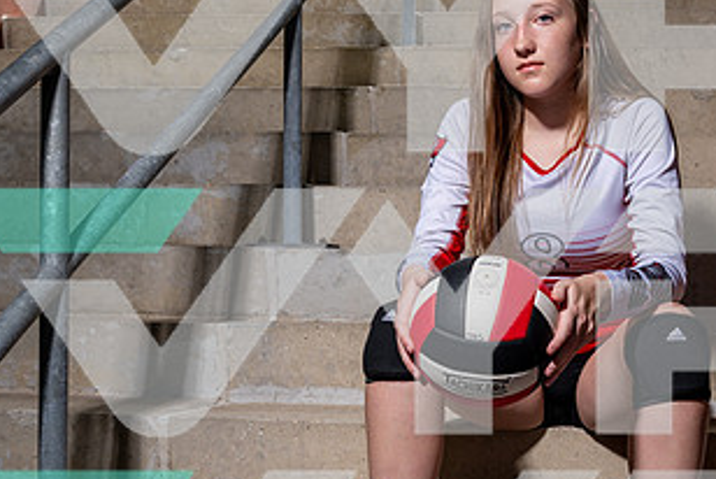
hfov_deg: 30.8
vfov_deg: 21.2
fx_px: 1274
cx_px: 551
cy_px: 313
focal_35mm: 64
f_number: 8
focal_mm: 34
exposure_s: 1/125
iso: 100
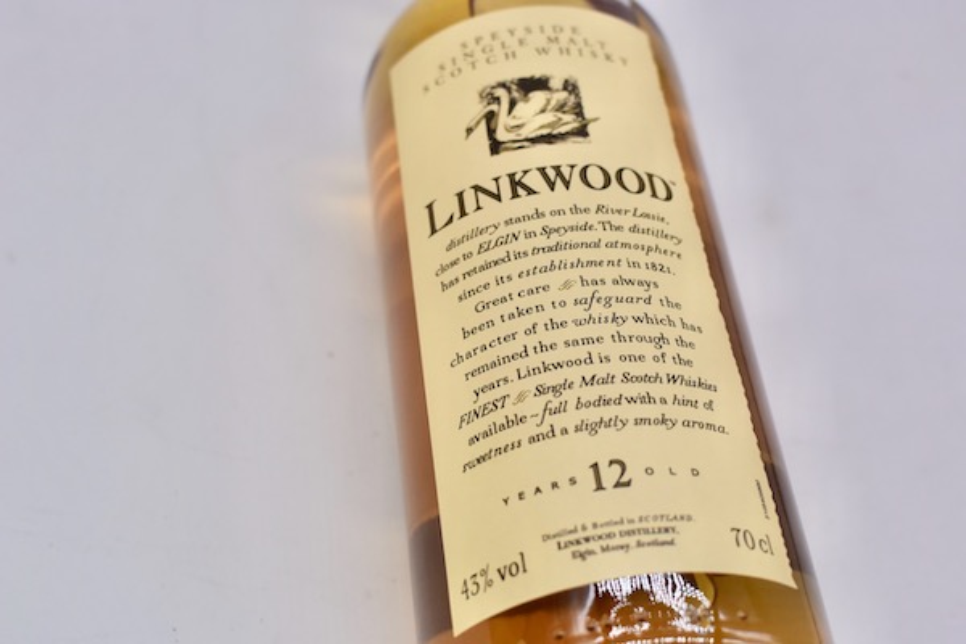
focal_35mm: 49
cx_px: 483
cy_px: 322
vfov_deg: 27.5
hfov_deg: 40.3
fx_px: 1315
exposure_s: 1/1250
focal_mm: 18.5
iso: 160
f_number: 3.2
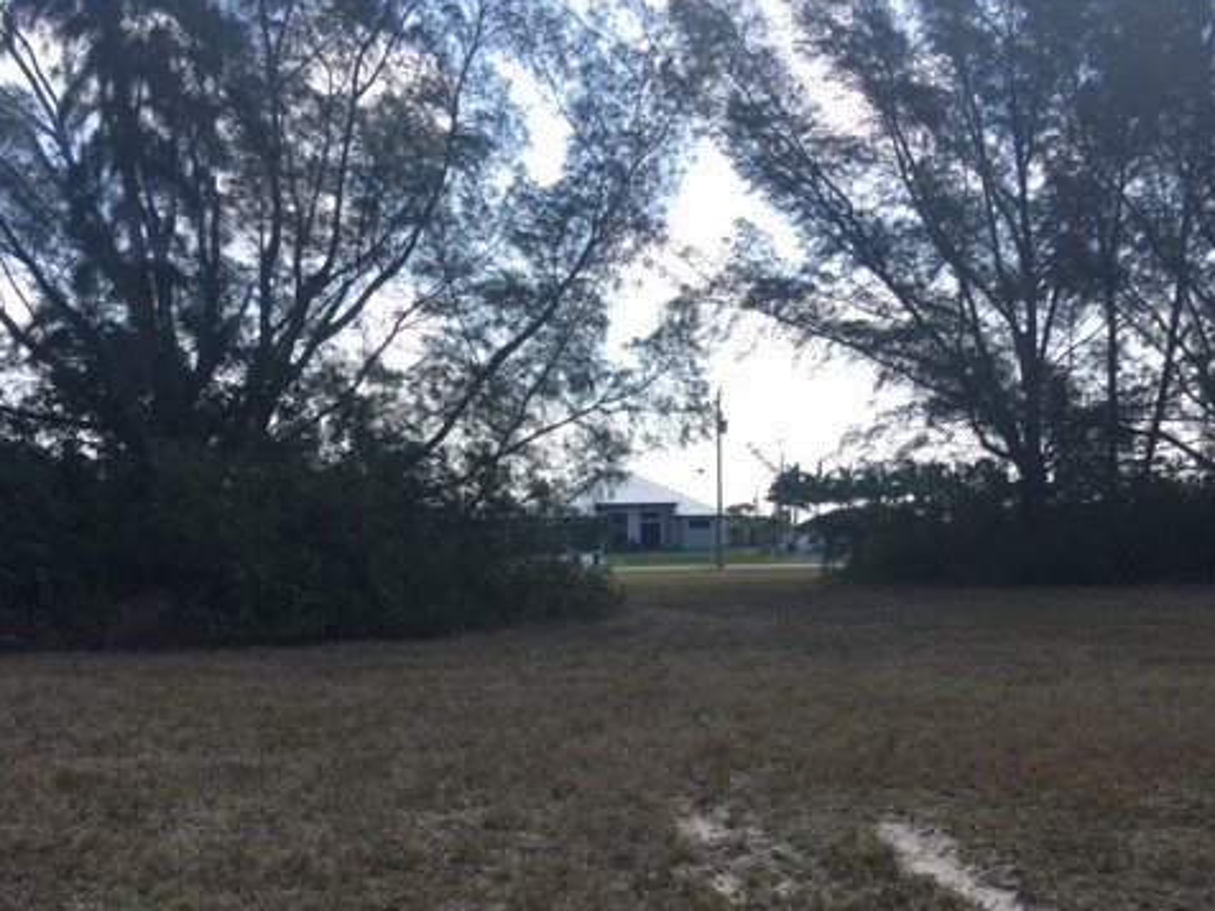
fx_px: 1369
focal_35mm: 39
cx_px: 608
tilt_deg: -9.5
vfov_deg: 35.1
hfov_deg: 47.9
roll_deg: +0.2
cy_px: 789
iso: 25
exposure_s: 1/927
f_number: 2.2
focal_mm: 4.15
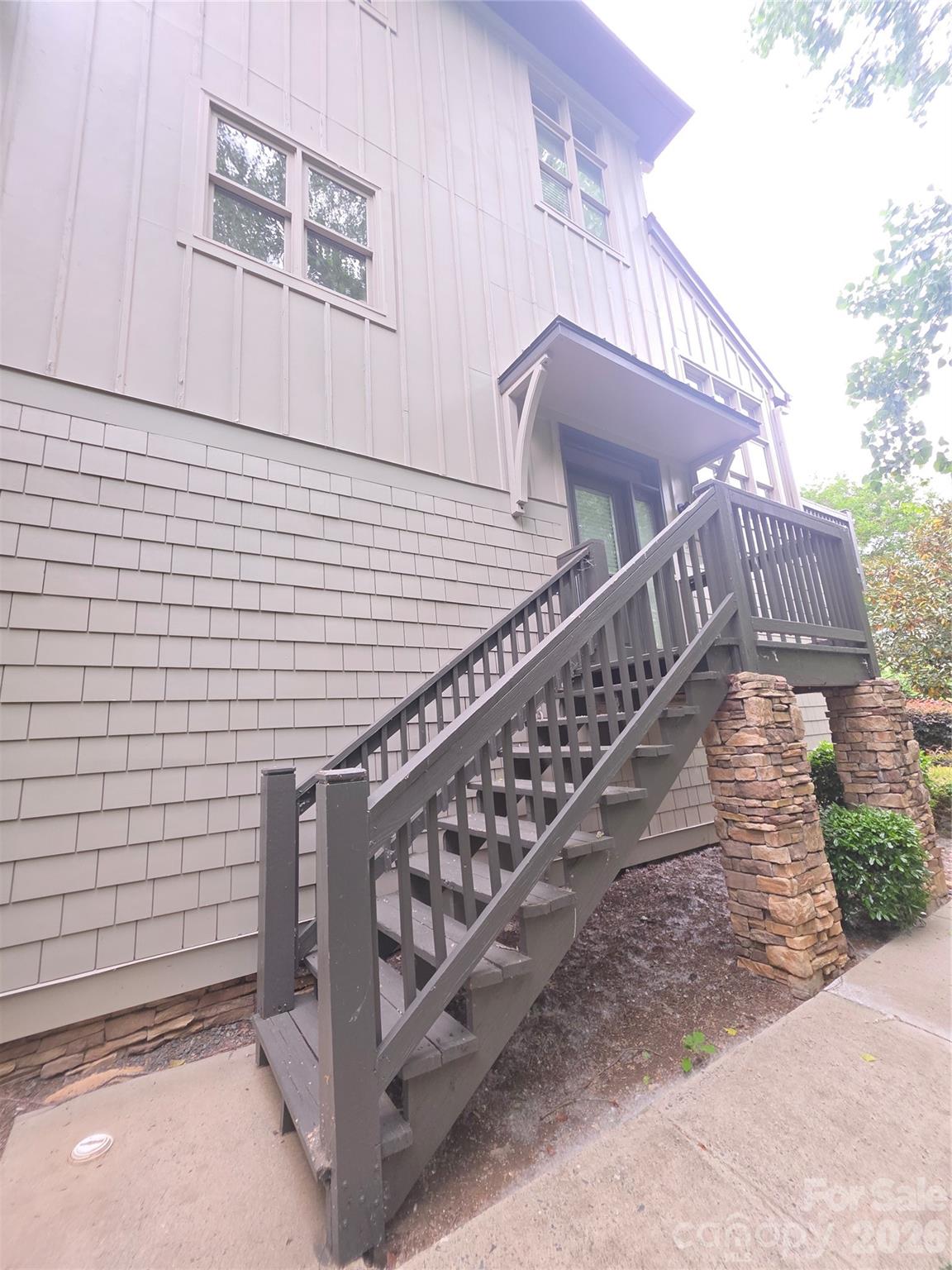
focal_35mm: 13
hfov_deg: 89.9
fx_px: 477
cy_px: 635
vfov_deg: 106.2
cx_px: 476
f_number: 1.9
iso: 200
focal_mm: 2.2
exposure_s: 1/359
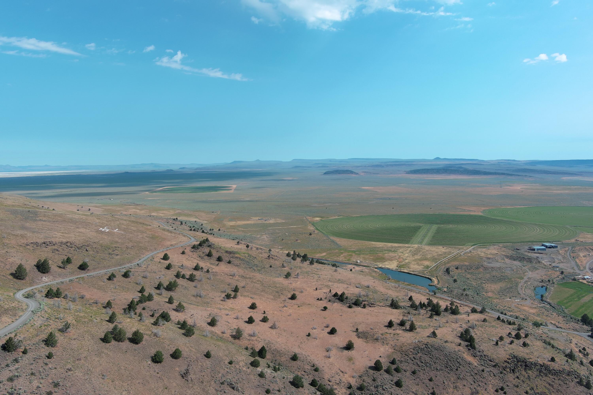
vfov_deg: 45.0
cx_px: 296
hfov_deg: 63.7
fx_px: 478
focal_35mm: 29
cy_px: 198
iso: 101
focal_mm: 10.57
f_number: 2.8
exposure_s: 1/1560
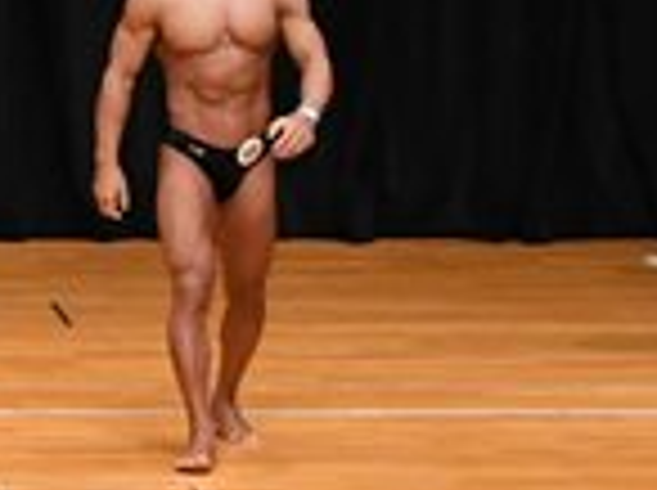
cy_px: -76
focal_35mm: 476
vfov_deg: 3.1
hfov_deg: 4.1
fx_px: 9019
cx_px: -547
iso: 3200
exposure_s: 1/400
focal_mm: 62
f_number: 5.6
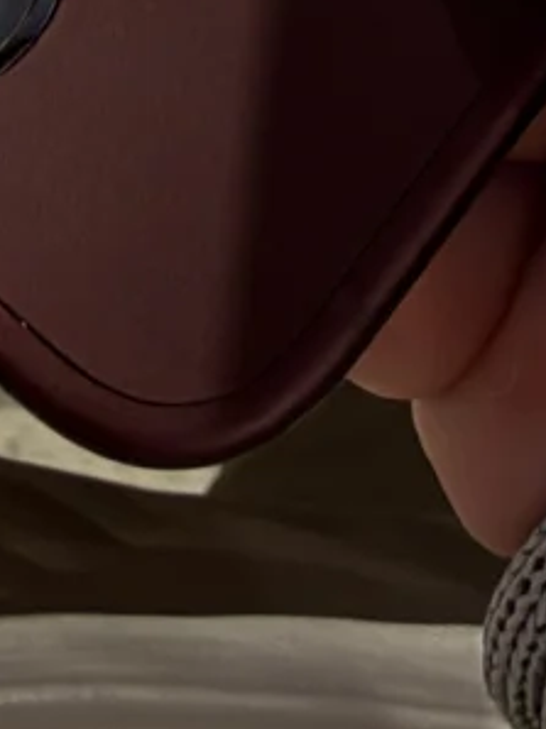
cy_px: -727
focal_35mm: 121
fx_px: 2548
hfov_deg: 12.2
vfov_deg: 13.8
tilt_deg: -76.2
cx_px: 480
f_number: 2.2
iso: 80
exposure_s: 1/100
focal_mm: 2.22
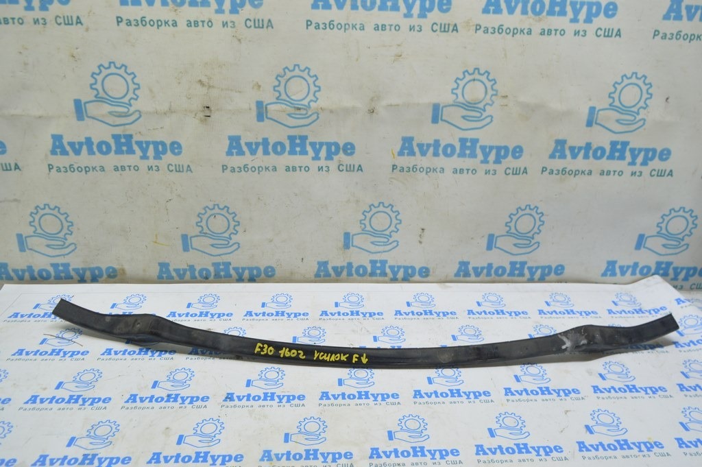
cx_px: 351
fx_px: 526
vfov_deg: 47.9
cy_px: 234
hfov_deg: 67.4
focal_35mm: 27
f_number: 5.6
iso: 400
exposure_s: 1/20
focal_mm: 18
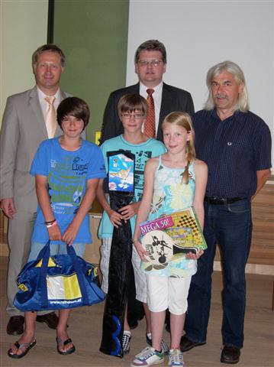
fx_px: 645
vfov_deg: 31.7
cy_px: 184
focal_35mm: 61
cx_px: 137
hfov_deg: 24.0
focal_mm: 12.7
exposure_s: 1/148
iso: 183
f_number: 3.5
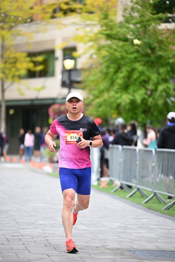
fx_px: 1275
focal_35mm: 175
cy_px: 131
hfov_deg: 7.9
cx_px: 88
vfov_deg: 11.7
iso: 1000
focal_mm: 175
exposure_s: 1/2000
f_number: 2.8
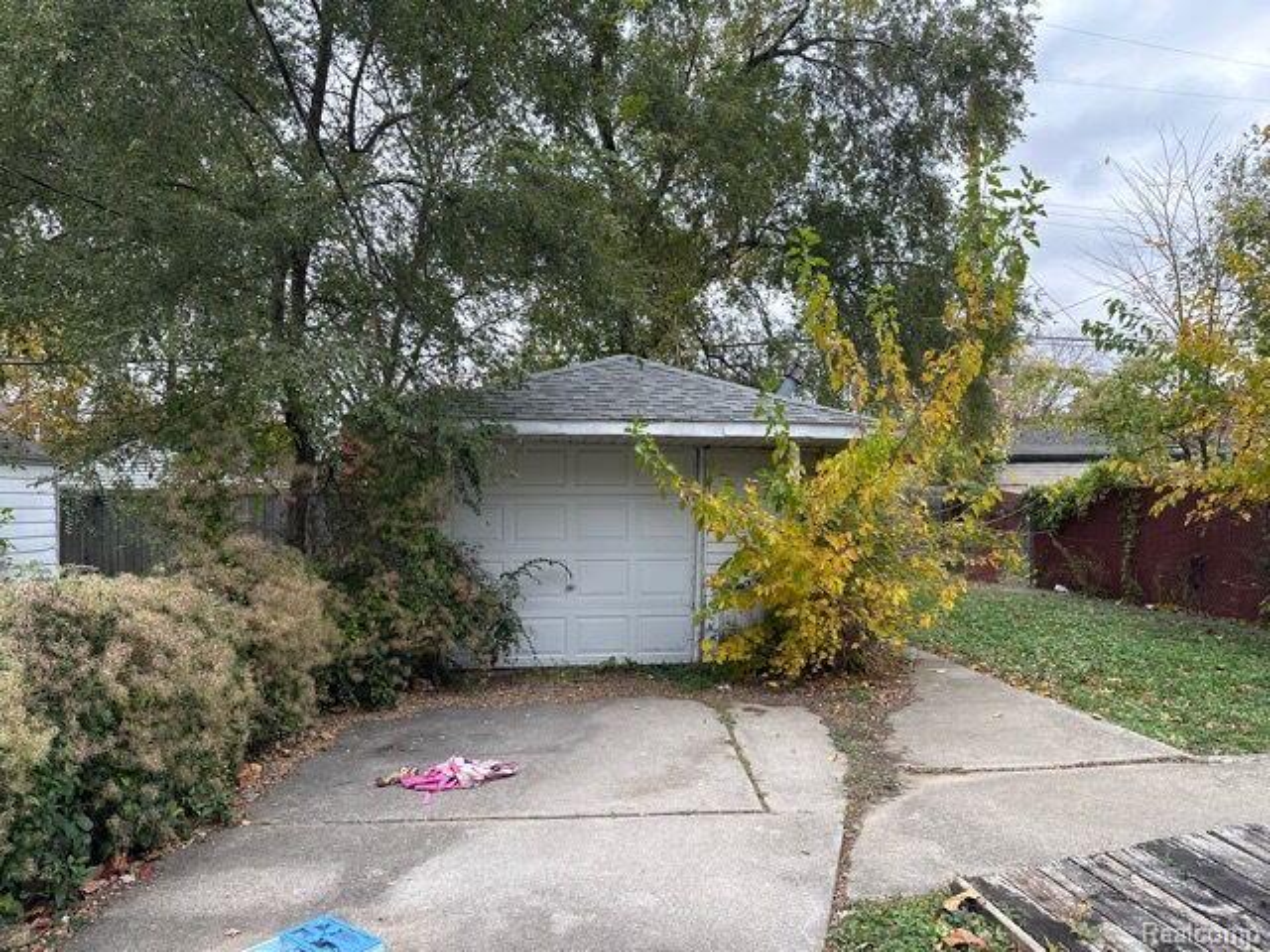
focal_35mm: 24
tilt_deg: +0.8
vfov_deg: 56.8
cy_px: 476
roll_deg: +0.8
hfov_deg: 71.6
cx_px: 635
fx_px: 881
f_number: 1.78
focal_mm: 6.86
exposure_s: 1/213
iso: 80
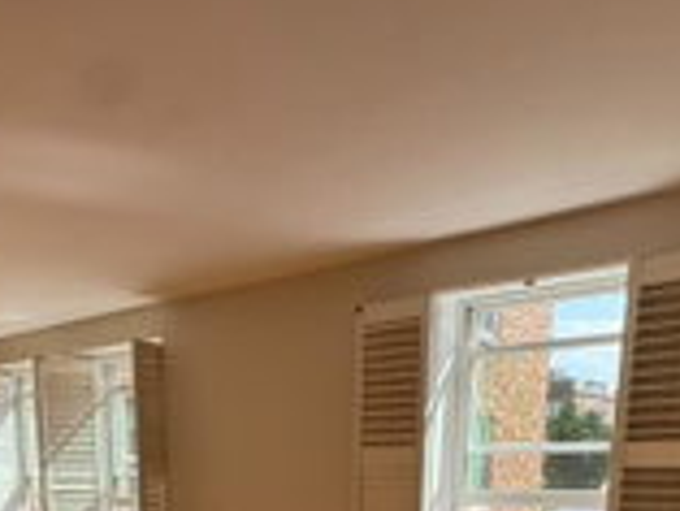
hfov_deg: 48.3
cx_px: 236
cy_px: 624
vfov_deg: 31.3
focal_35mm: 38
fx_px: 747
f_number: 2.2
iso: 40
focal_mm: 2.22
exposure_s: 1/317
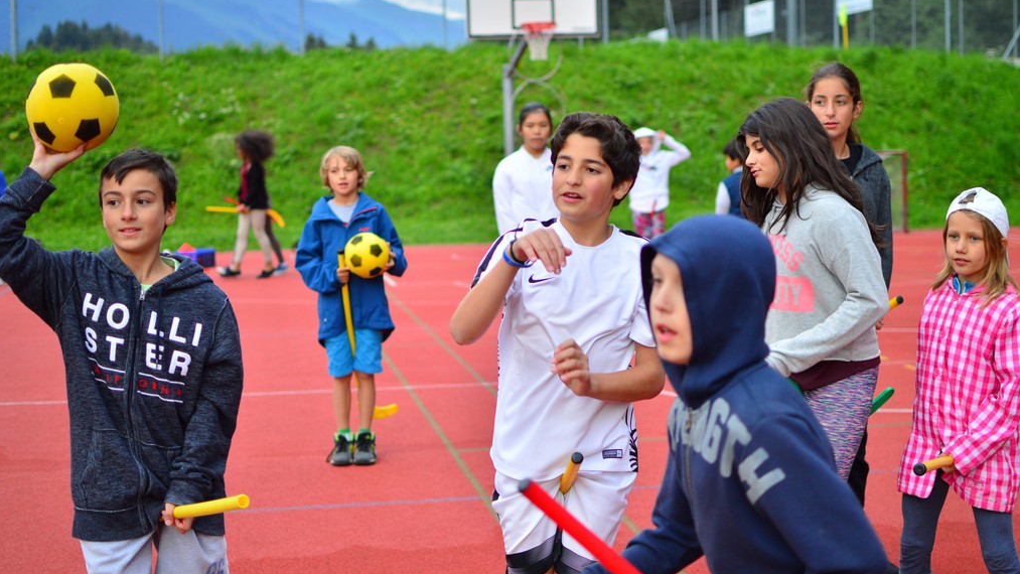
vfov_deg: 21.6
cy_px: 273
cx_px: 514
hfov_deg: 37.5
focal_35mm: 56
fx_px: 1502
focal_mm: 35
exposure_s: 1/800
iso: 200
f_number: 1.8
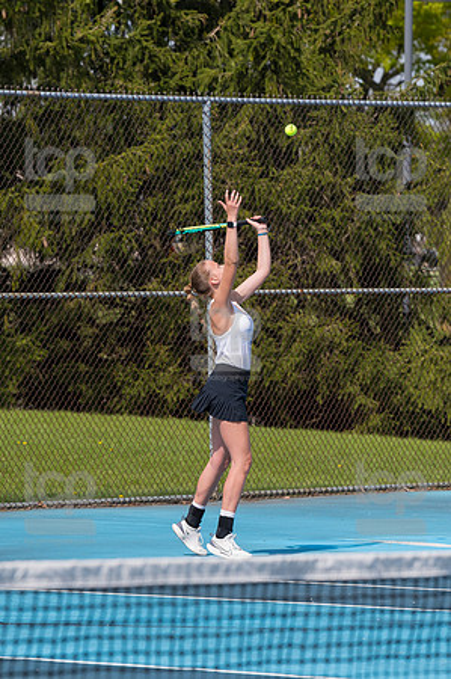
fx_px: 5499
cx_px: 226
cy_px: 340
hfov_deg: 4.7
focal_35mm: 292
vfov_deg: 7.1
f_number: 5.6
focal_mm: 195
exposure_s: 1/1600
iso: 320
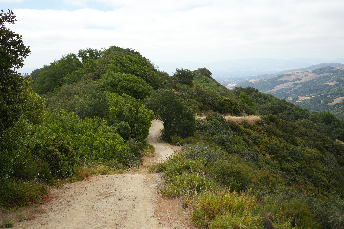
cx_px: 172
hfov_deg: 39.6
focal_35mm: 50
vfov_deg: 27.0
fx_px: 478
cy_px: 114
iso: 320
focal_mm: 50
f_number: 4.5
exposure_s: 1/1600
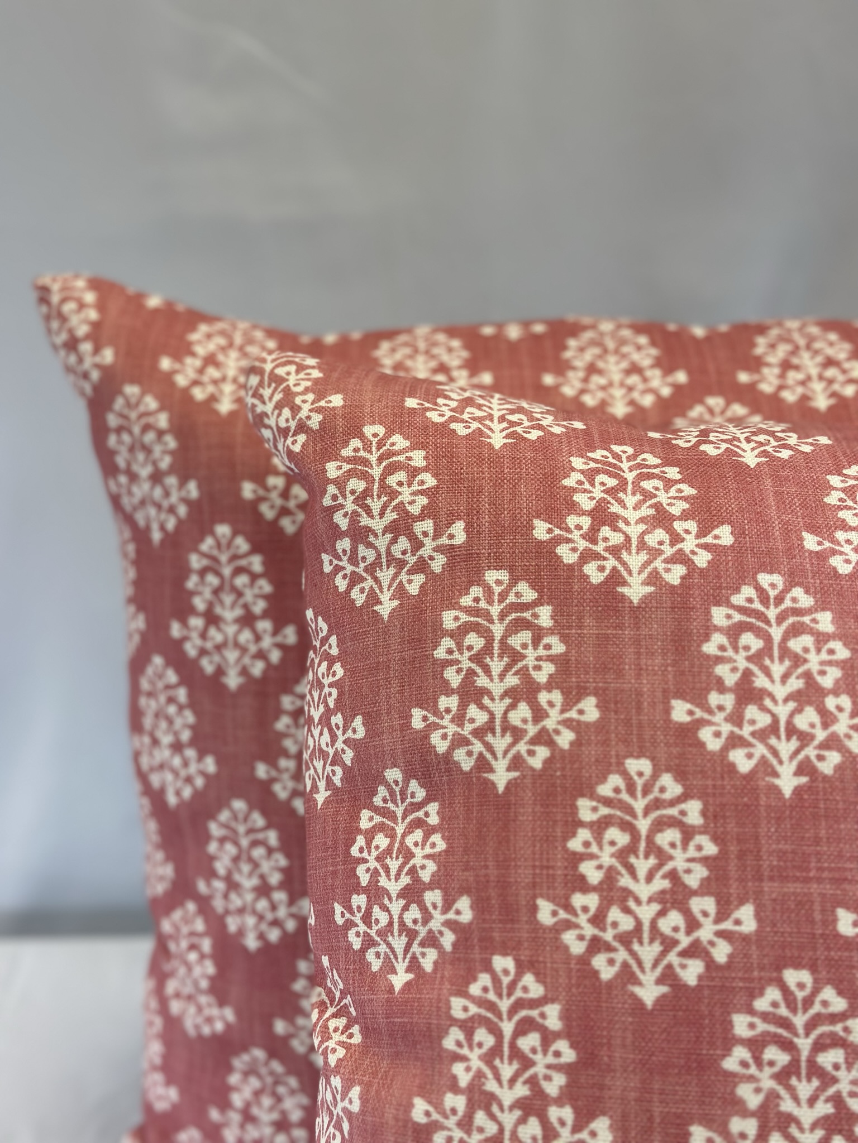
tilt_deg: -13.2
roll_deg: +0.8
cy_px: 572
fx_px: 1586
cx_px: 429
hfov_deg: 30.3
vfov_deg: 39.7
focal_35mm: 48
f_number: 1.78
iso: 80
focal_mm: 6.86
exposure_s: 1/258
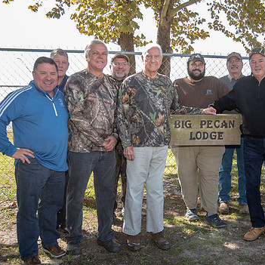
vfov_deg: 37.6
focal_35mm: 45
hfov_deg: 36.9
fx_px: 390
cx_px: 190
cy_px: 136
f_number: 6.3
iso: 360
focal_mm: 32
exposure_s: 1/250
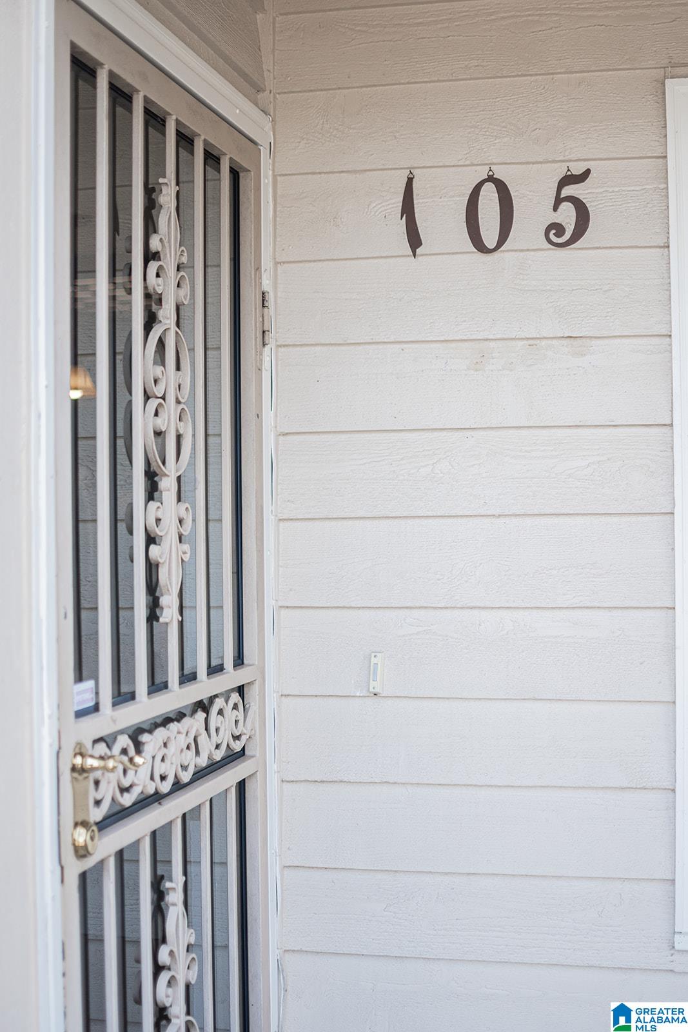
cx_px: 344
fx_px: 1490
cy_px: 516
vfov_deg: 38.2
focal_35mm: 52
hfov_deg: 26.0
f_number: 1.8
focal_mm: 35
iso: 200
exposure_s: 1/640
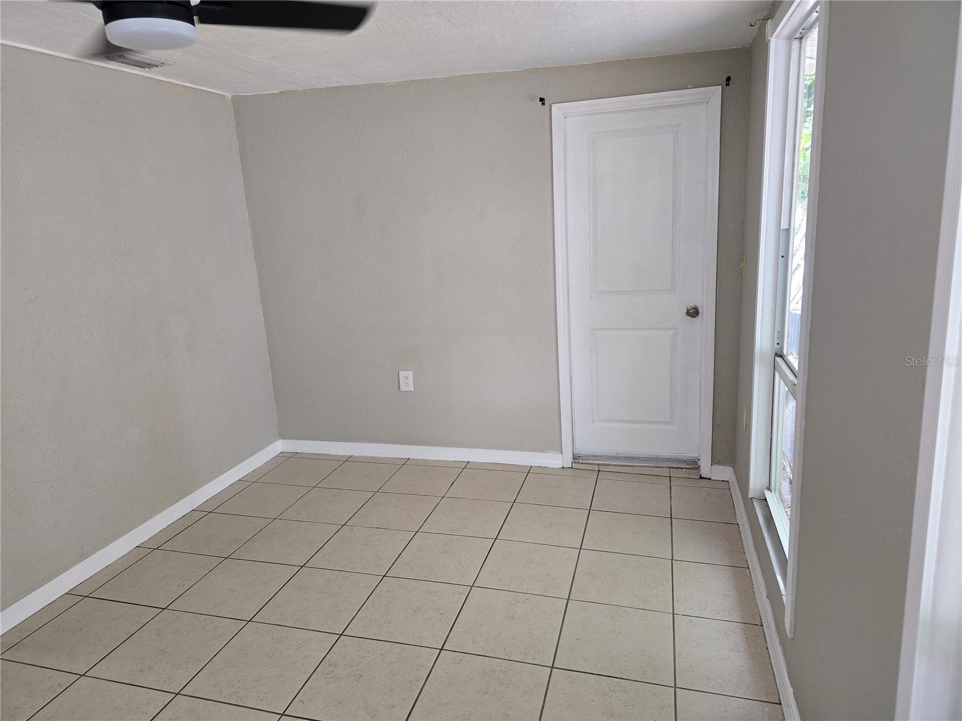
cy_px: 360
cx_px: 481
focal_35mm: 23
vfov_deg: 58.9
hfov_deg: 73.9
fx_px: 639
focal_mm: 6.3
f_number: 1.7
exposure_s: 1/60
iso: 80
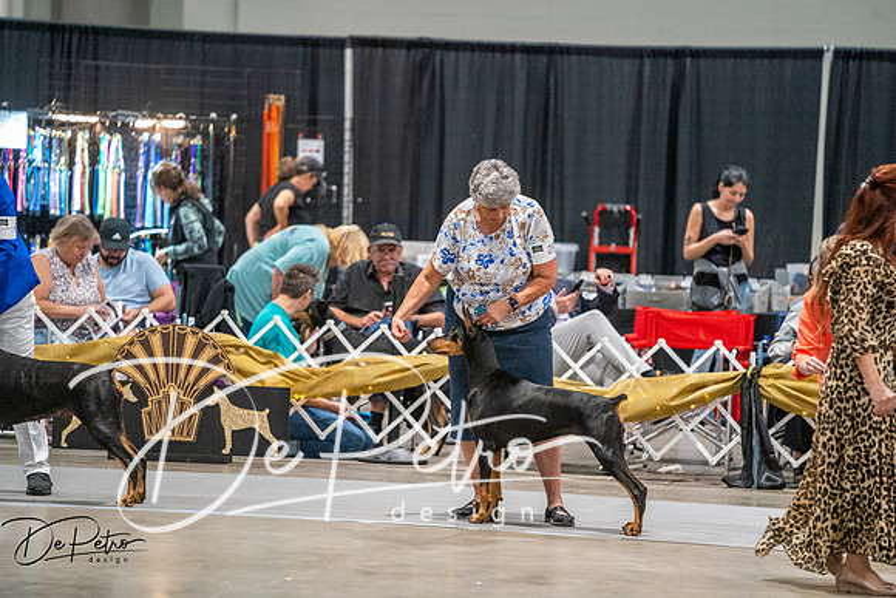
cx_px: 448
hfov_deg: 10.3
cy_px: 299
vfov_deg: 6.9
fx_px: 4979
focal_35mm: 200
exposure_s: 1/250
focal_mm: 200
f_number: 2.8
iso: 6400
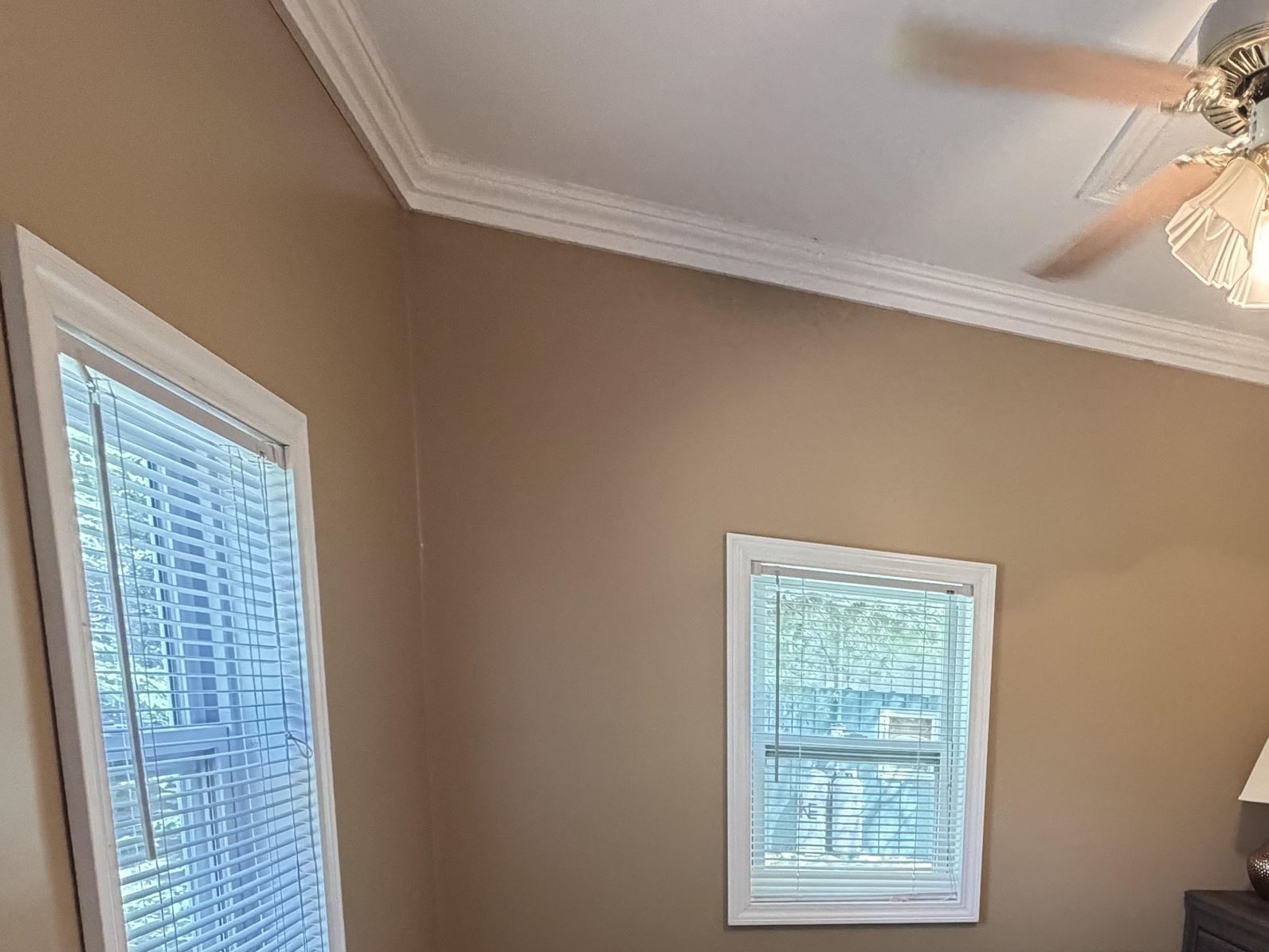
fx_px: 990
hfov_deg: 58.4
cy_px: 905
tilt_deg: -10.8
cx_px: 1077
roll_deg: -2.3
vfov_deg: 45.2
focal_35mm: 27
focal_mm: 2.22
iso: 500
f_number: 2.2
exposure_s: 1/60
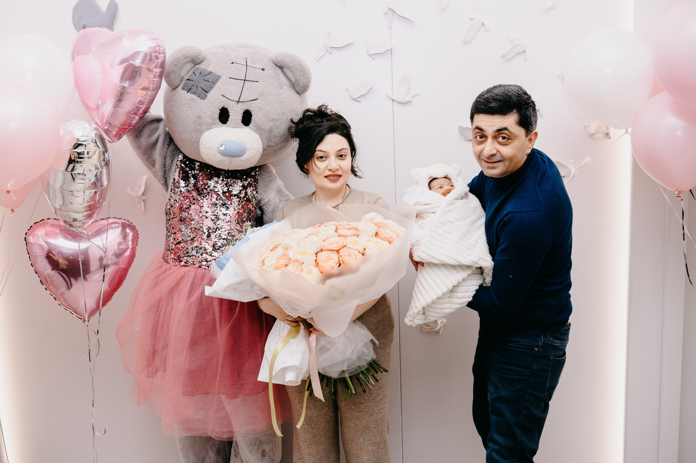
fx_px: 709
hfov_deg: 52.1
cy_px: 245
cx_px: 302
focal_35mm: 37
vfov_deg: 36.2
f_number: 4
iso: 320
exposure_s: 1/160
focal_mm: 31
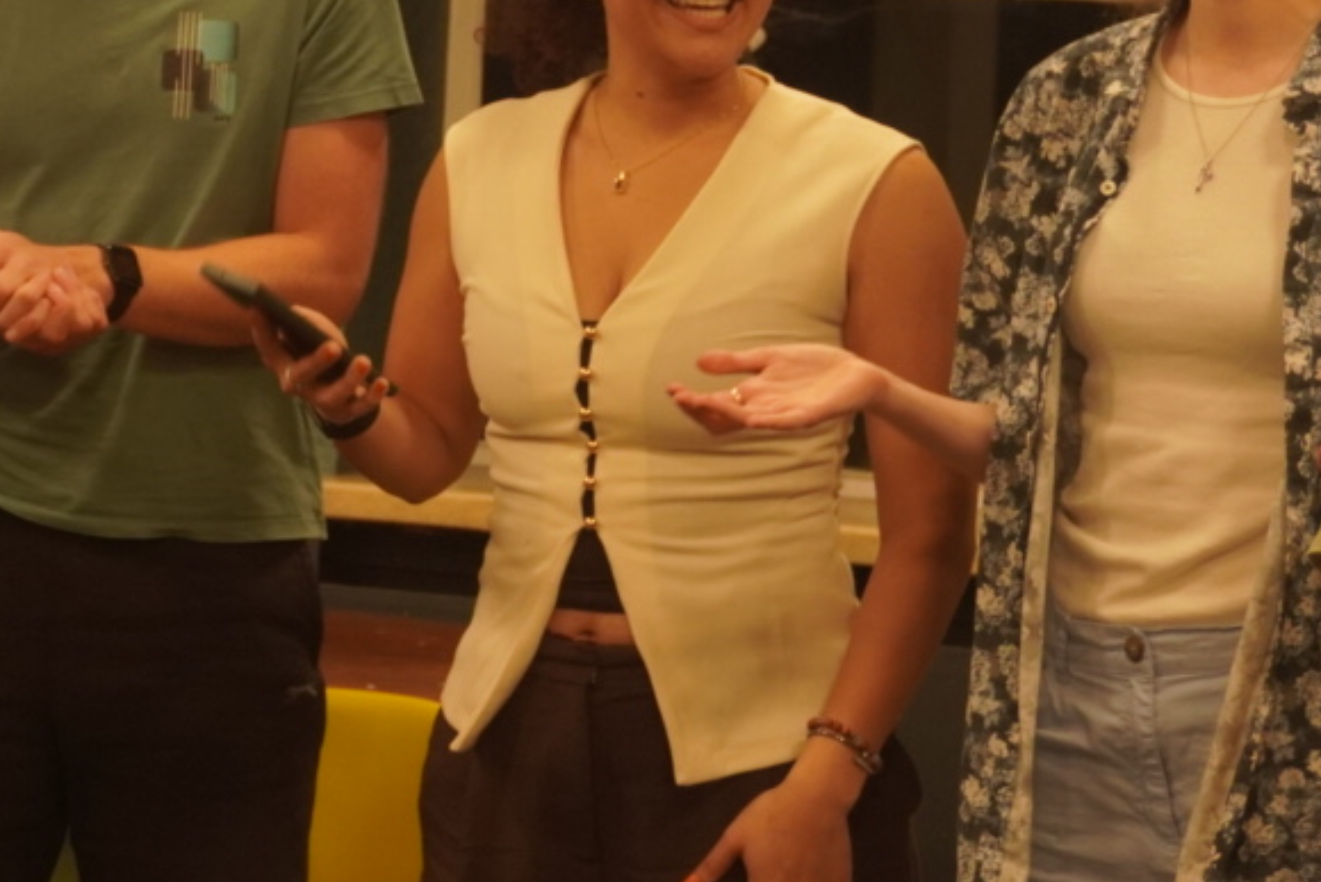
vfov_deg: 9.3
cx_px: -50
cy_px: -105
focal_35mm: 146
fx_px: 5373
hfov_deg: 13.8
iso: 800
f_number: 5.6
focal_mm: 35
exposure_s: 1/60
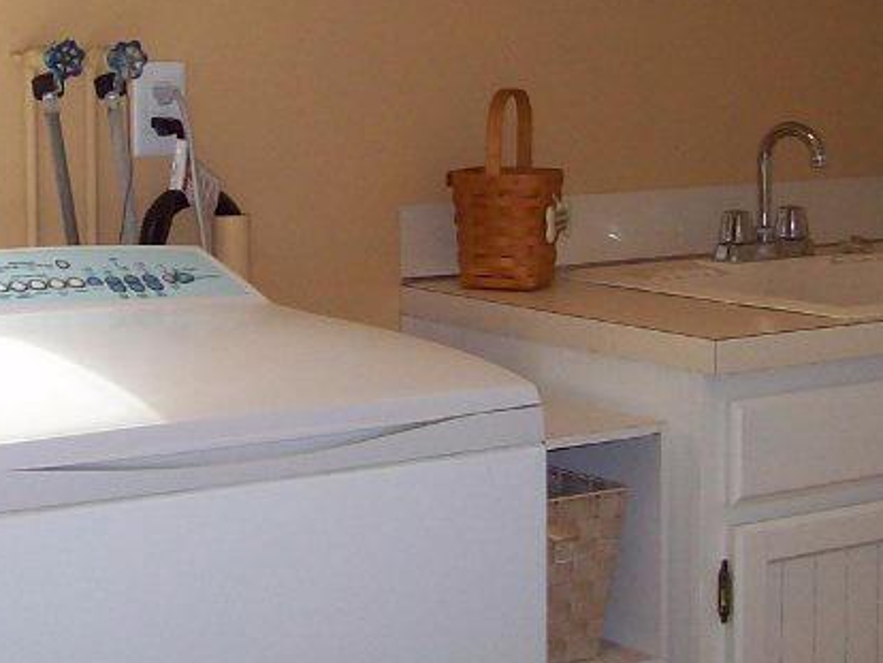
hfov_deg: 21.8
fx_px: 2272
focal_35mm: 89
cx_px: 211
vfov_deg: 16.4
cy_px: 92
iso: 80
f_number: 2.7
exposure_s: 1/64
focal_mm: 6
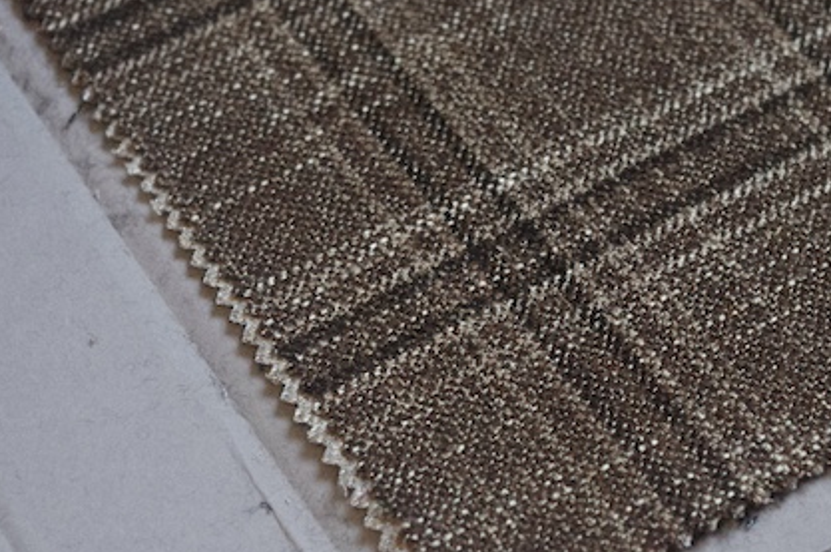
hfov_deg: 16.3
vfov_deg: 10.9
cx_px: 536
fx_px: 2905
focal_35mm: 126
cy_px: 270
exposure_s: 1/125
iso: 6400
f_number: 8
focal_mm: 55
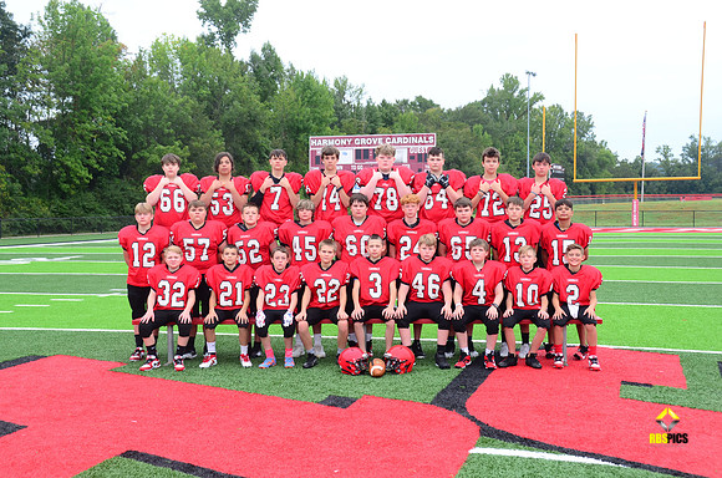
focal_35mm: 46
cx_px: 361
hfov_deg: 42.4
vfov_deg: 28.8
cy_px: 239
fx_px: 931
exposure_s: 1/60
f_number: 9
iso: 400
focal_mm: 31
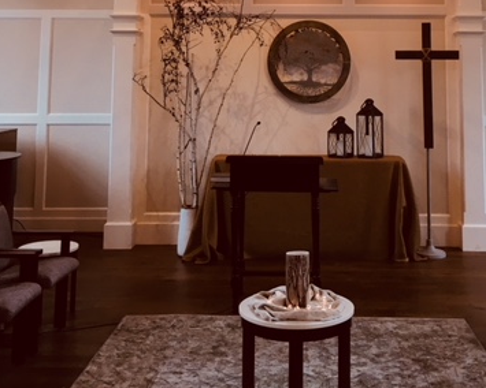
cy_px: 4
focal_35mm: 51
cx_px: 300
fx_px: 734
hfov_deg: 36.5
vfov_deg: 28.0
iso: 25
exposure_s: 1/40
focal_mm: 4.15
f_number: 2.2
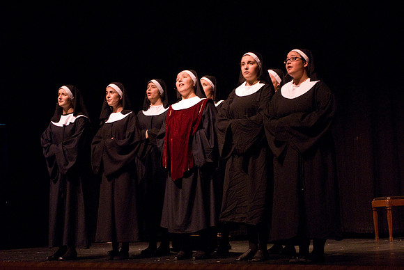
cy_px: 135
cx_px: 202
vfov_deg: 22.7
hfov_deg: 33.4
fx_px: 674
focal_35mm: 60
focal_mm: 40
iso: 1600
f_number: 5.6
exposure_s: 1/30
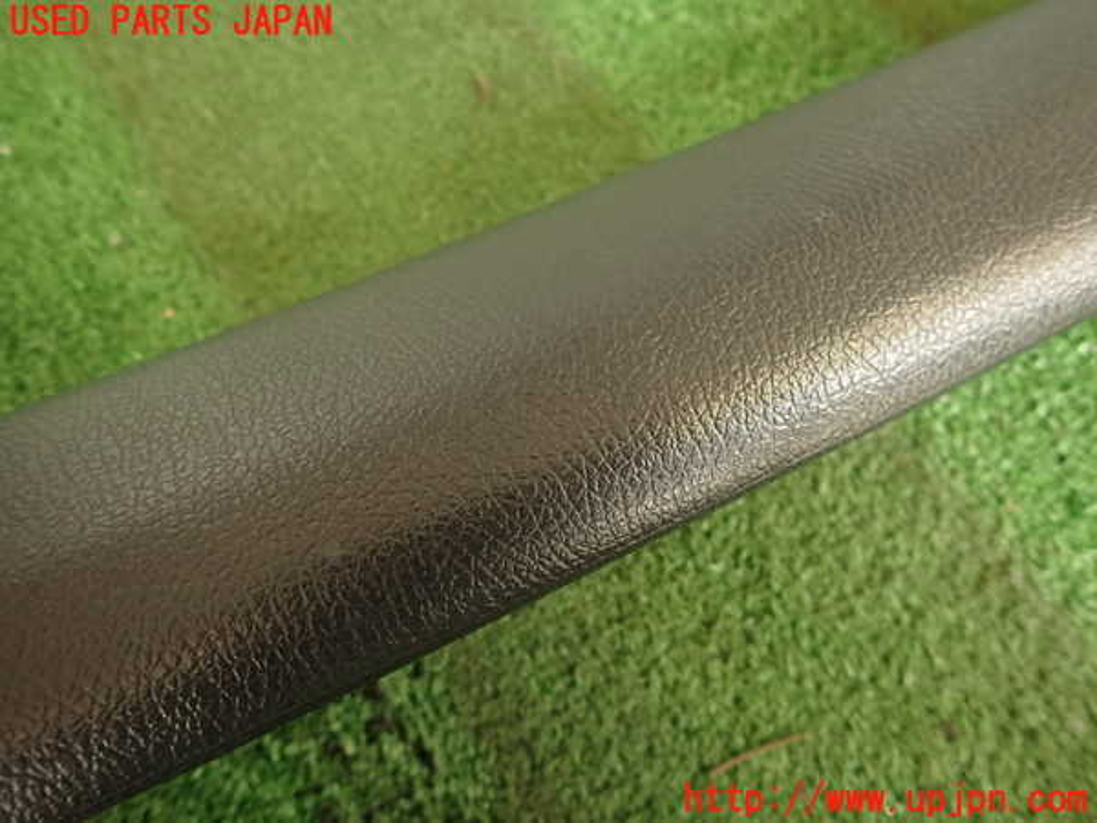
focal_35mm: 25
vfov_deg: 54.9
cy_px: 412
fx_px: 792
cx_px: 548
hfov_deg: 69.4
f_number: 2
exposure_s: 1/60
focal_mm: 4.5
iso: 200
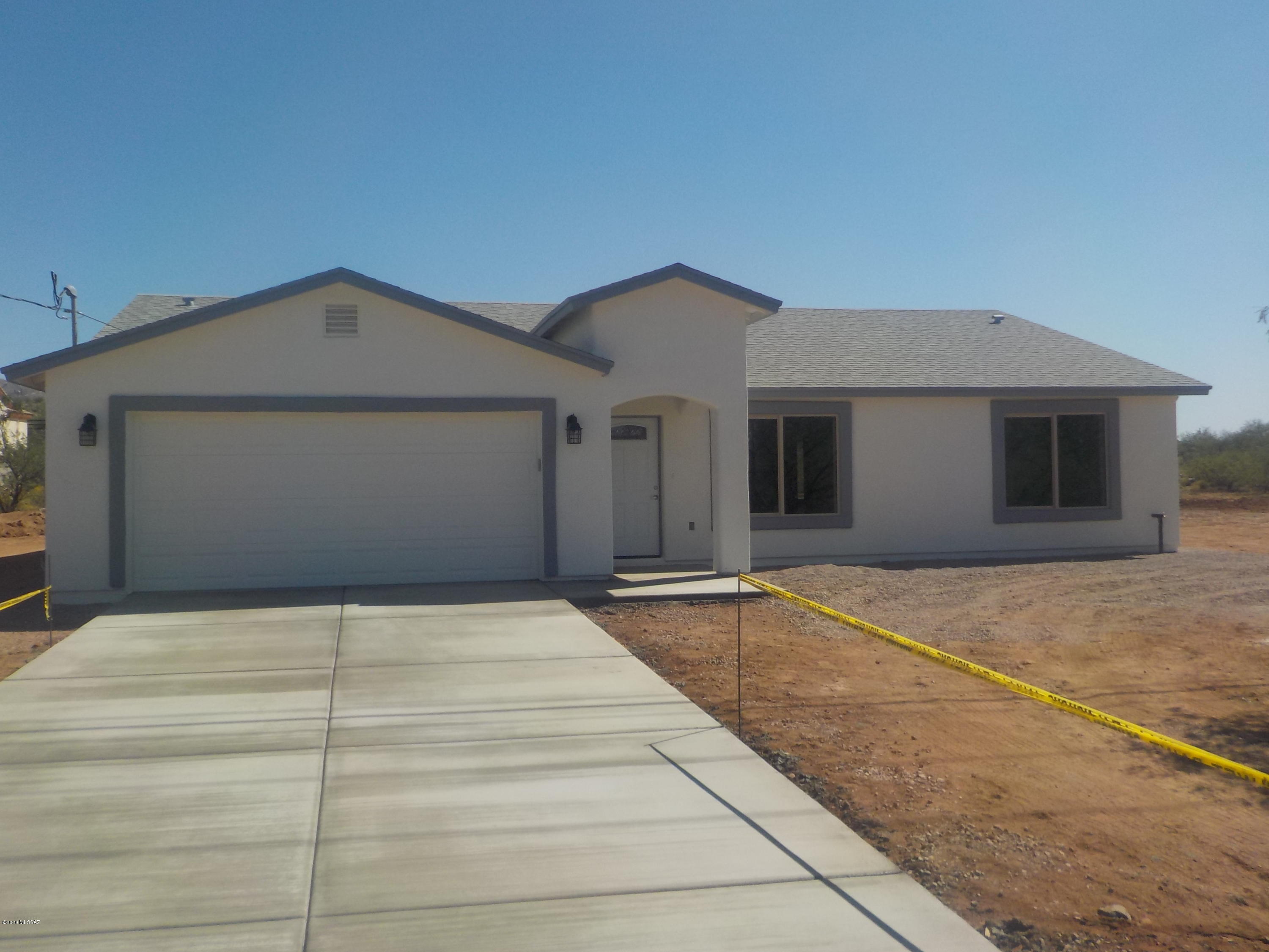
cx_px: 634
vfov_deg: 46.8
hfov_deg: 60.0
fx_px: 1100
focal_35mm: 30
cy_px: 476
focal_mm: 4.1
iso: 125
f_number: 6.6
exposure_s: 1/500
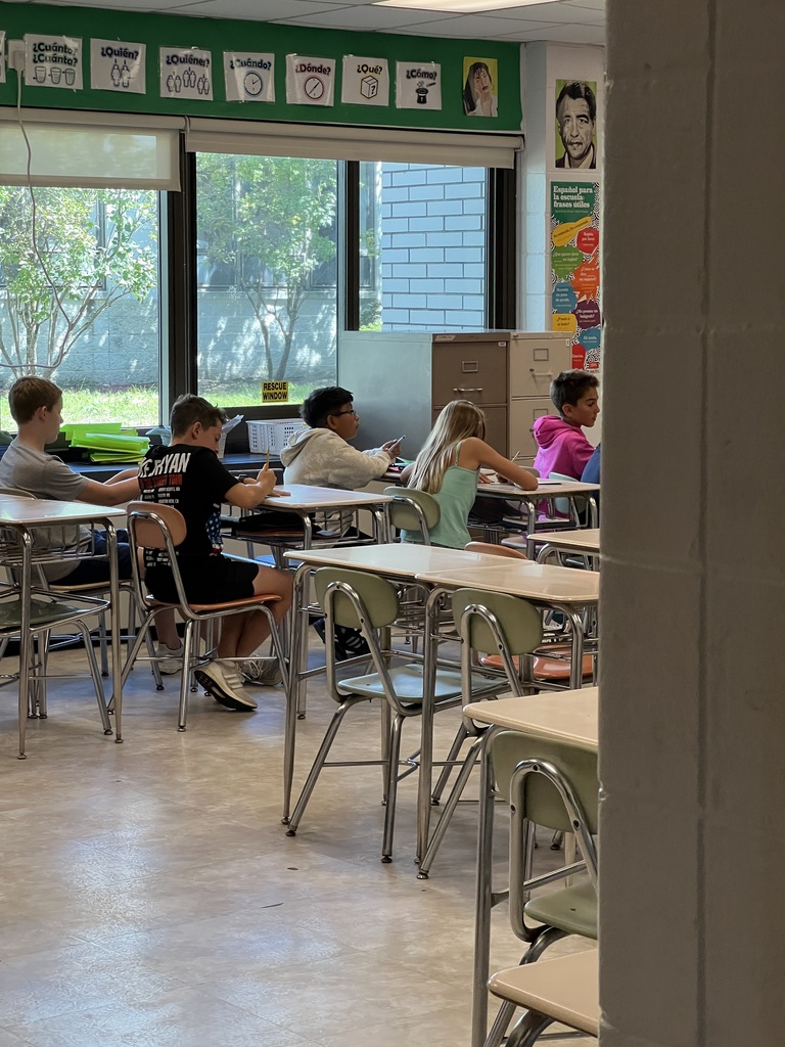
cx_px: 392
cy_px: 524
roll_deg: -0.6
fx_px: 2328
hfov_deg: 19.1
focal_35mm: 77
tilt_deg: -4.6
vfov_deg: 25.3
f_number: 2.8
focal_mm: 9
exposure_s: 1/120
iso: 250
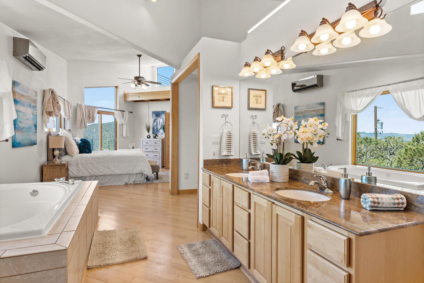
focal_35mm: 20
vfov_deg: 61.9
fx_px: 236
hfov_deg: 84.0
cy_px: 142
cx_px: 212
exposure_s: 1/13
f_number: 8
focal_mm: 20
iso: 250
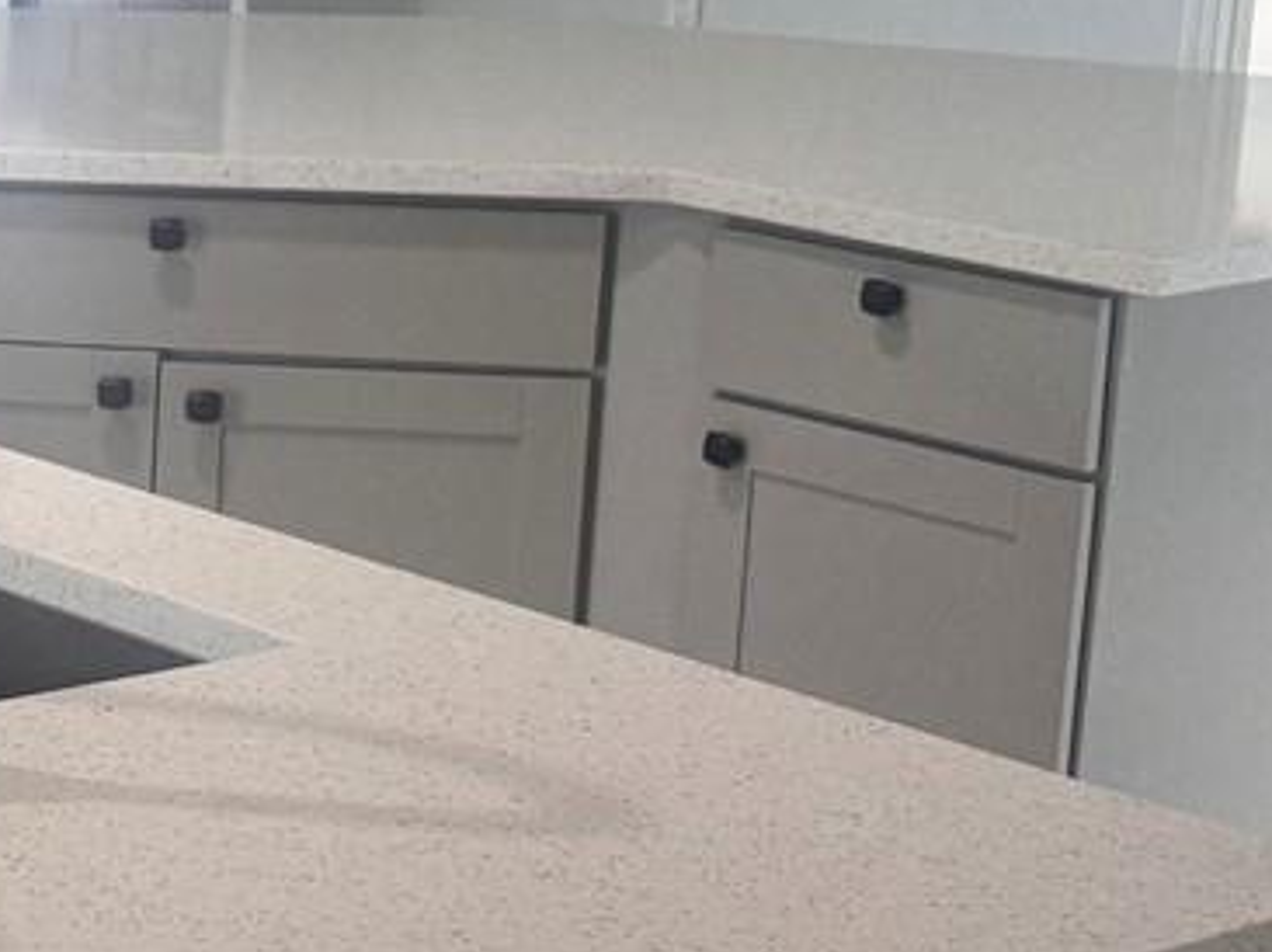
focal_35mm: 105
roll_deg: +0.5
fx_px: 3856
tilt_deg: -11.5
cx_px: -1105
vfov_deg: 14.0
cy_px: 215
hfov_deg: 15.7
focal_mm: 6.76
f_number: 1.78
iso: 125
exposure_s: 1/60
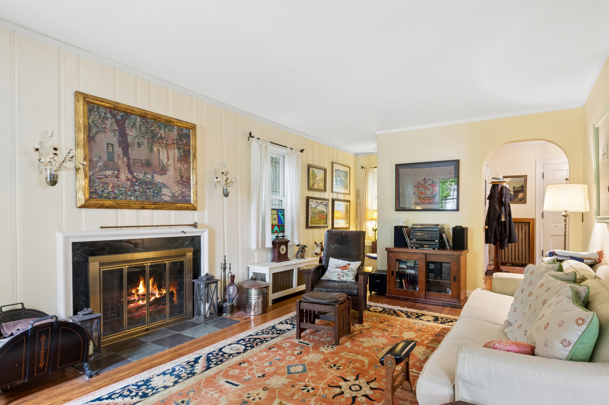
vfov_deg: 67.3
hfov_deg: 89.5
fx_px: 304
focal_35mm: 18
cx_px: 346
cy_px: 214
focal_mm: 10
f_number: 8
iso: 400
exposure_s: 1/1.67
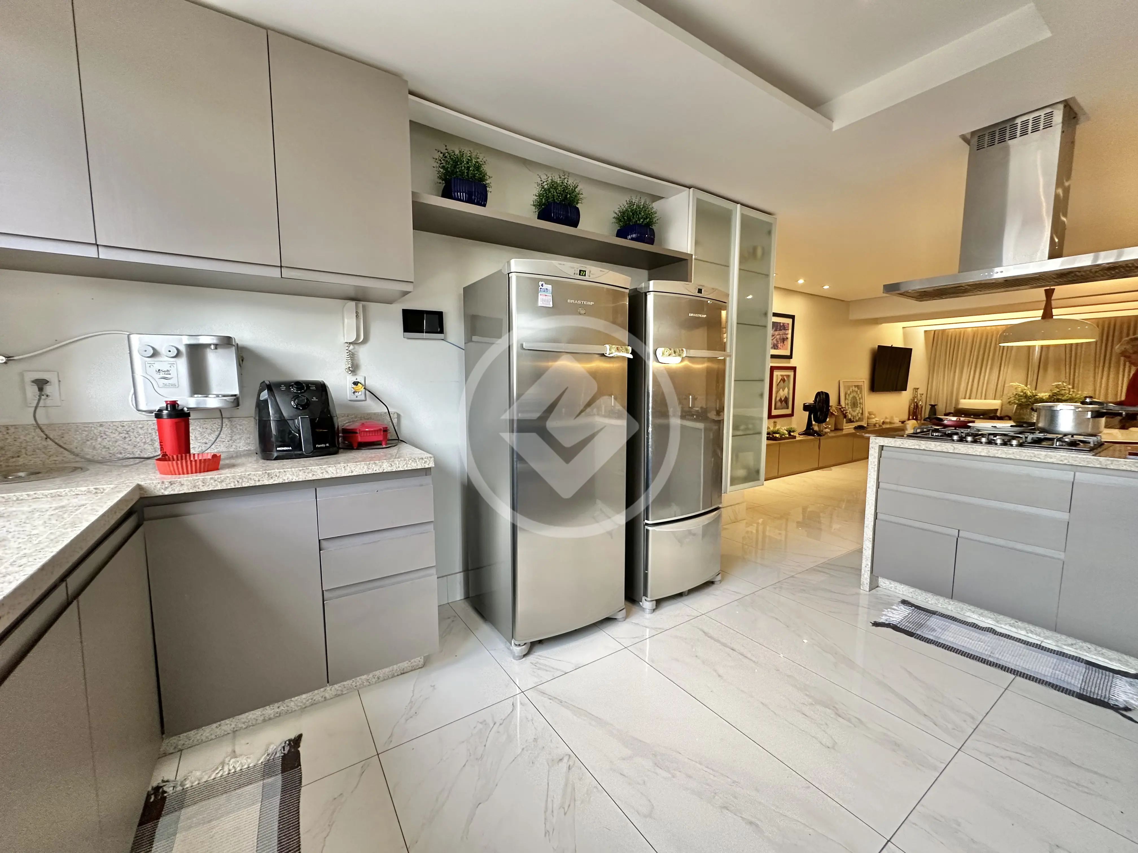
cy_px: 426
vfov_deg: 85.7
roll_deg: -0.1
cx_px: 569
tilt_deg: -6.0
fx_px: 460
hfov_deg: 102.1
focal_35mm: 14
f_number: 2.2
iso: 200
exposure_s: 1/60
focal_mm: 2.22
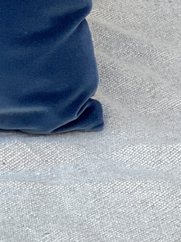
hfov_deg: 5.6
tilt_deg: -19.4
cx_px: -199
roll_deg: +2.8
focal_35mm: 261
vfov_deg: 7.5
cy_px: -96
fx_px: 1818
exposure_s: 1/122
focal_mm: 6
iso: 25
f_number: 2
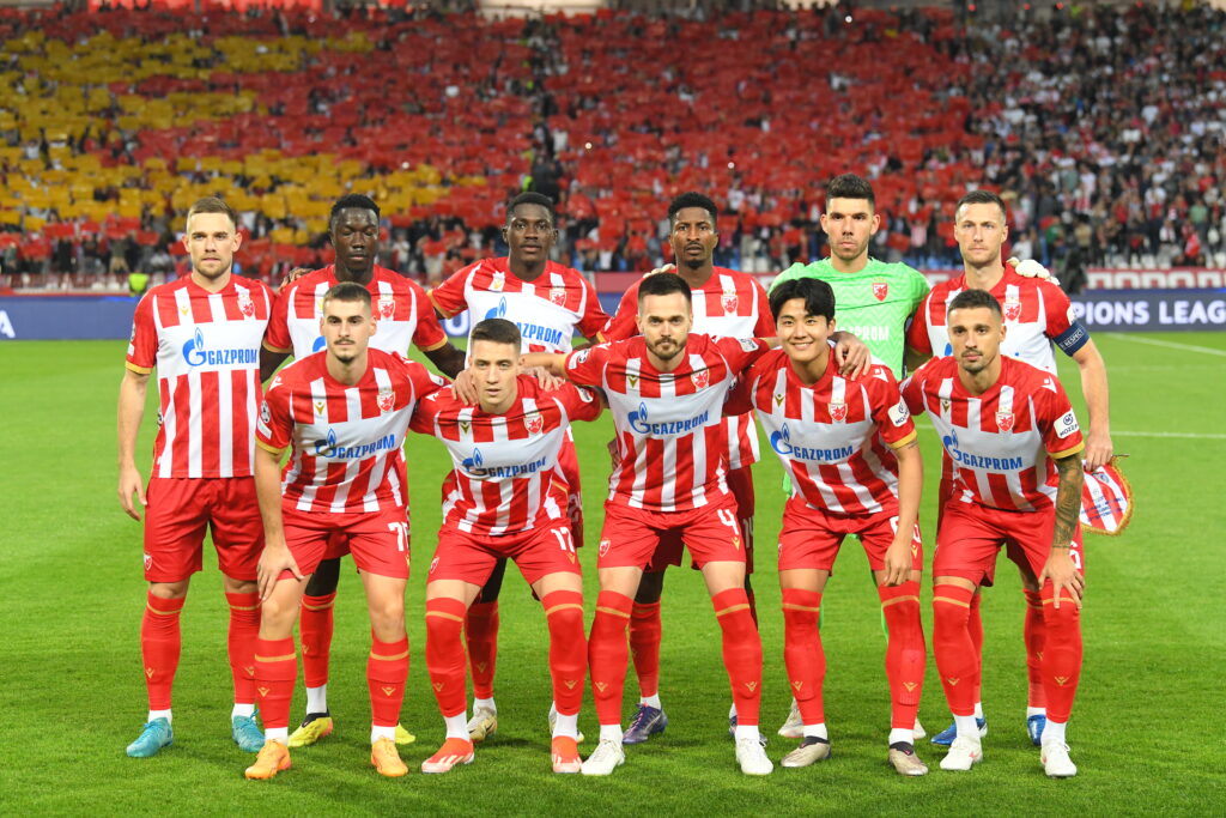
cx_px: 613
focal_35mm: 86
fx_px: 2929
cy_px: 409
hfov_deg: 23.6
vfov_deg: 15.9
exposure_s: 1/640
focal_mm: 86
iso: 3200
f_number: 4
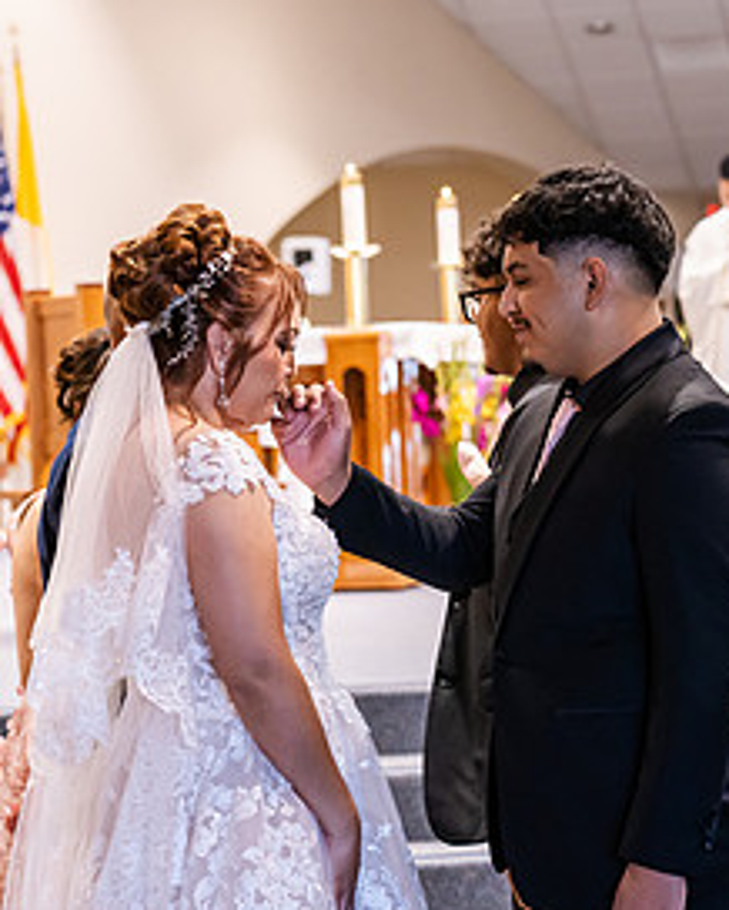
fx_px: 4041
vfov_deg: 12.8
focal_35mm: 150
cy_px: 316
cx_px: 328
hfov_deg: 10.3
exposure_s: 1/200
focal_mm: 75
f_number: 3.5
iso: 2500
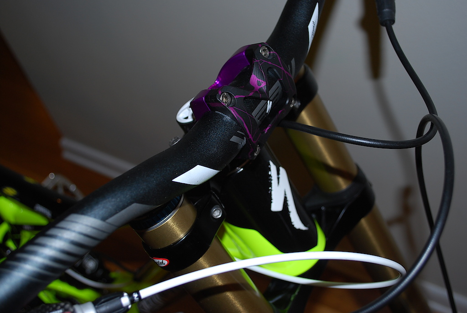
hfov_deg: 46.4
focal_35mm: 42
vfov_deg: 32.0
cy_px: 156
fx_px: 545
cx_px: 234
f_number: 4.5
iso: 200
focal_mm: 28
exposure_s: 1/60
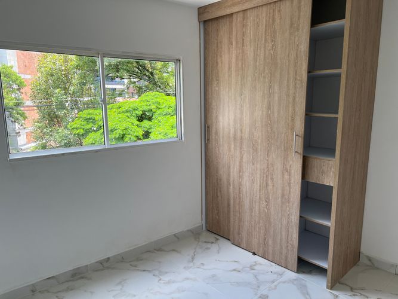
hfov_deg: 67.3
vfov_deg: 53.0
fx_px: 299
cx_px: 199
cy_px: 150
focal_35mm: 26
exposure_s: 1/397
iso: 50
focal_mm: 5.7
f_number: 1.5
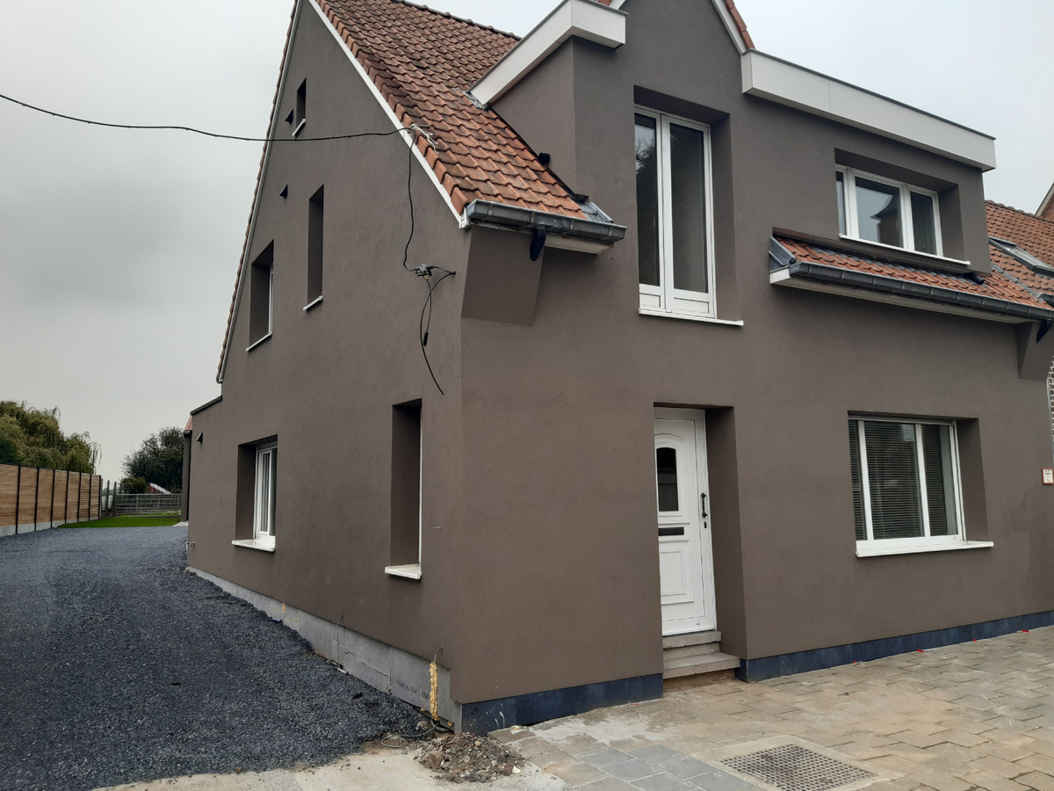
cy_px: 396
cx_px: 527
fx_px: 792
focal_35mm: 26
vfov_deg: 53.1
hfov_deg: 67.3
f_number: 1.7
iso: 40
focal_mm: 3.92
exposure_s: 1/171
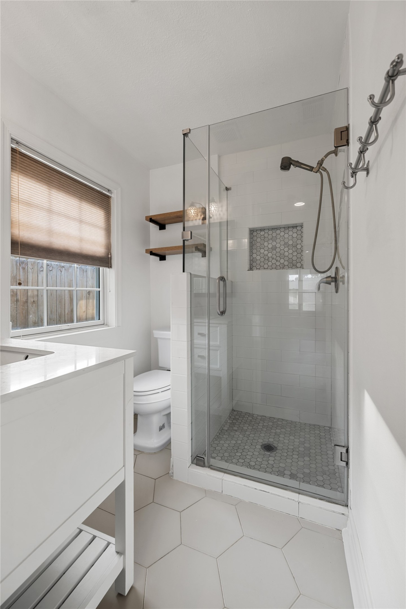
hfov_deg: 77.3
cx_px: 203
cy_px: 304
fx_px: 254
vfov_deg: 100.4
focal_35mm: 15
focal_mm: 15
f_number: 5.6
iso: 100
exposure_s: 1/3
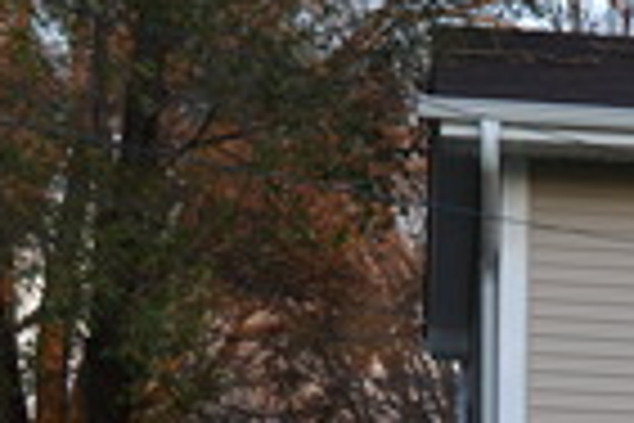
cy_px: 556
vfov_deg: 8.6
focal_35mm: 156
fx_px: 2752
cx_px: 1331
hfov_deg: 11.6
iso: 320
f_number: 5.6
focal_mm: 23
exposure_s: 1/125
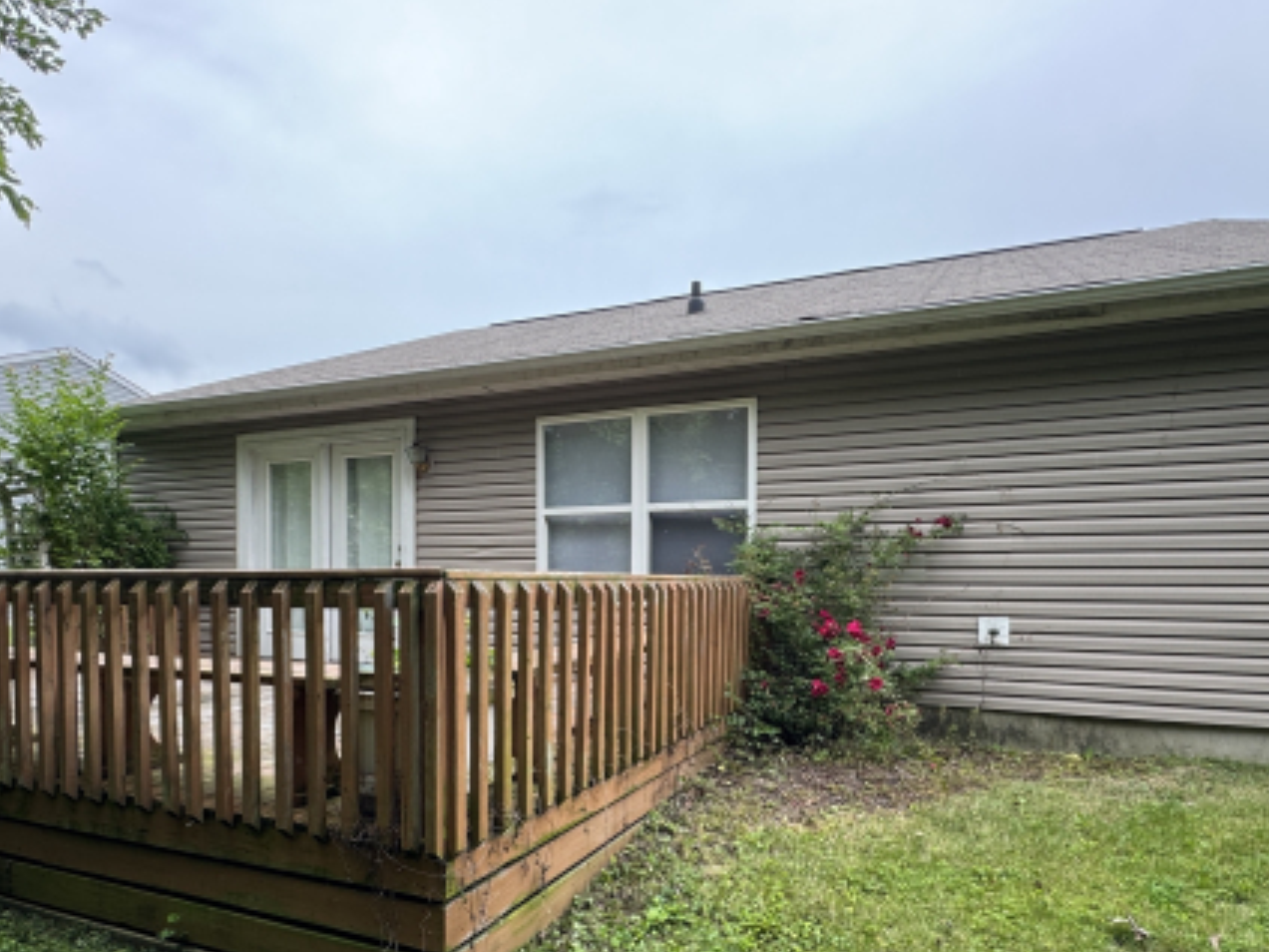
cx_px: 639
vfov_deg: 60.3
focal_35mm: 22
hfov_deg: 76.4
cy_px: 596
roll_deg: -0.3
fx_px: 807
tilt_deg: -2.5
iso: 40
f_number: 2.2
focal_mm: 2.22
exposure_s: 1/121
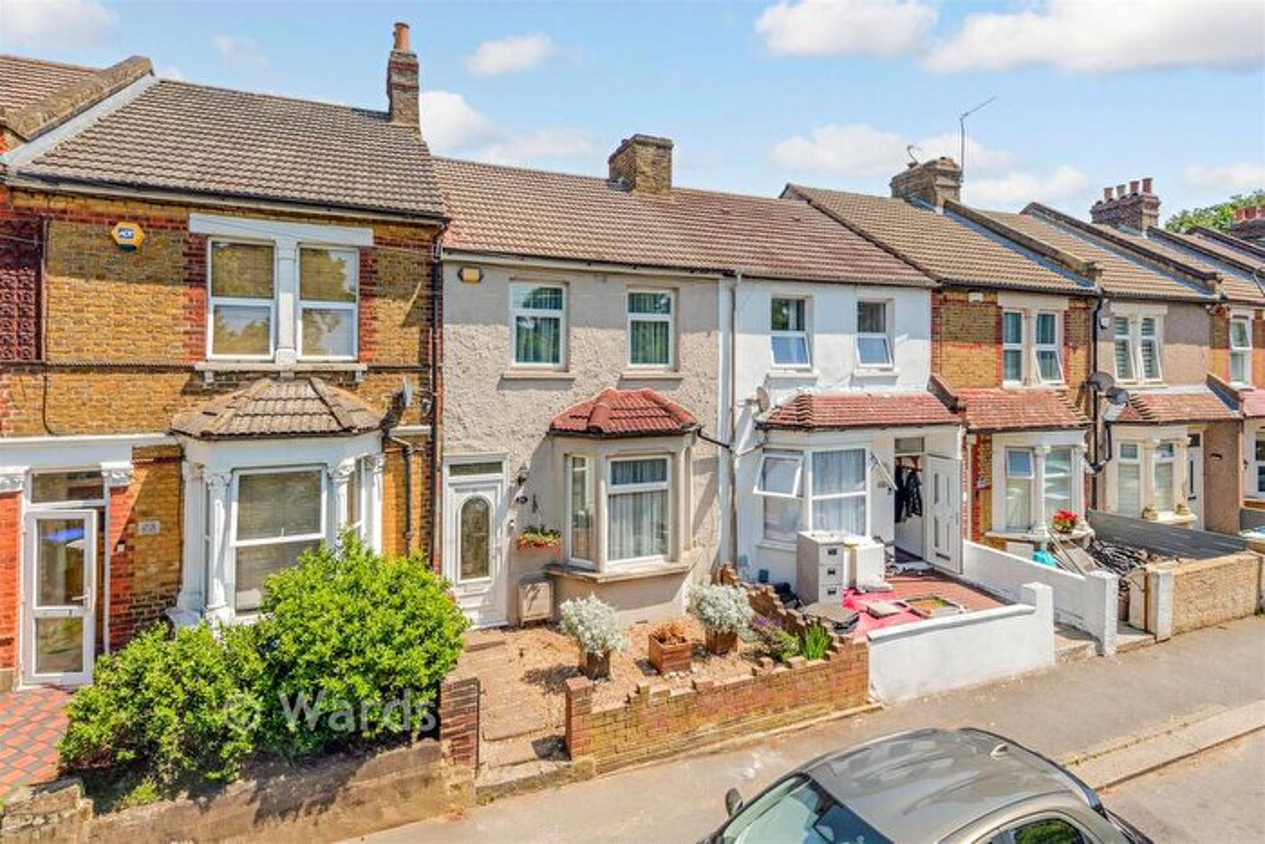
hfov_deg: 104.2
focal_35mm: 14
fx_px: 492
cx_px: 632
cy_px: 422
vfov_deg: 81.2
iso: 100
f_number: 6.3
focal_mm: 14
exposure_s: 1/320
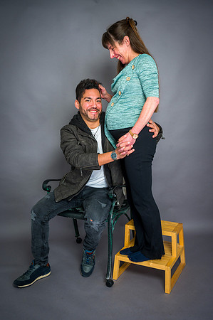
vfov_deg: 54.5
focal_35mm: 35
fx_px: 311
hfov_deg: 37.8
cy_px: 160
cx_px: 106
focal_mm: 35
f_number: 5.6
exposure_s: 1/100
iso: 200
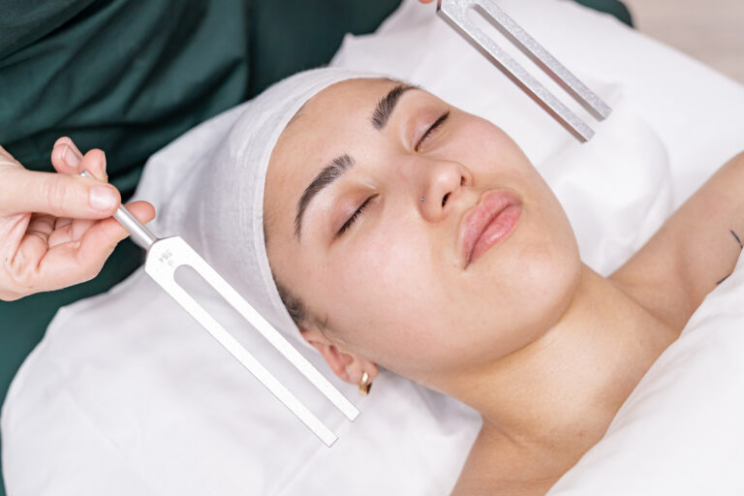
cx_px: 372
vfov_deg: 27.0
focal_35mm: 50
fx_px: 1033
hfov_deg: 39.6
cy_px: 248
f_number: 3.5
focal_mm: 50
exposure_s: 1/250
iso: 250
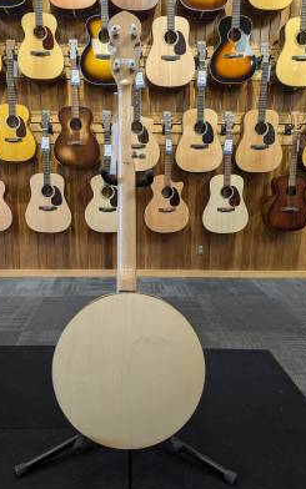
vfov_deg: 70.4
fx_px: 347
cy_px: 244
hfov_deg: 47.4
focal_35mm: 26
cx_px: 131
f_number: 1.85
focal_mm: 6.81
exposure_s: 1/60
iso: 52
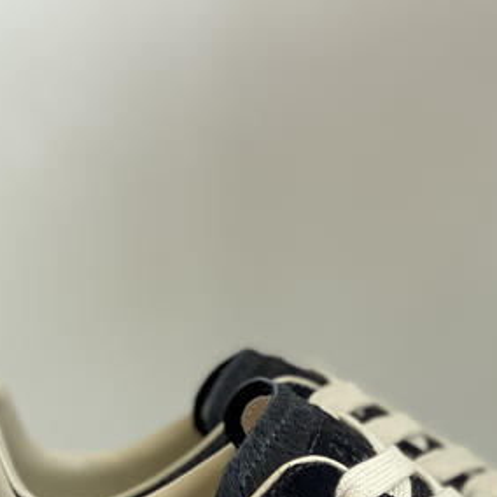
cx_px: 388
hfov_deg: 12.4
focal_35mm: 140
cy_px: 674
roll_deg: -3.6
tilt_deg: -15.1
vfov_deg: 12.1
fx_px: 2274
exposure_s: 1/122
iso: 32
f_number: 2
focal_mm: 6
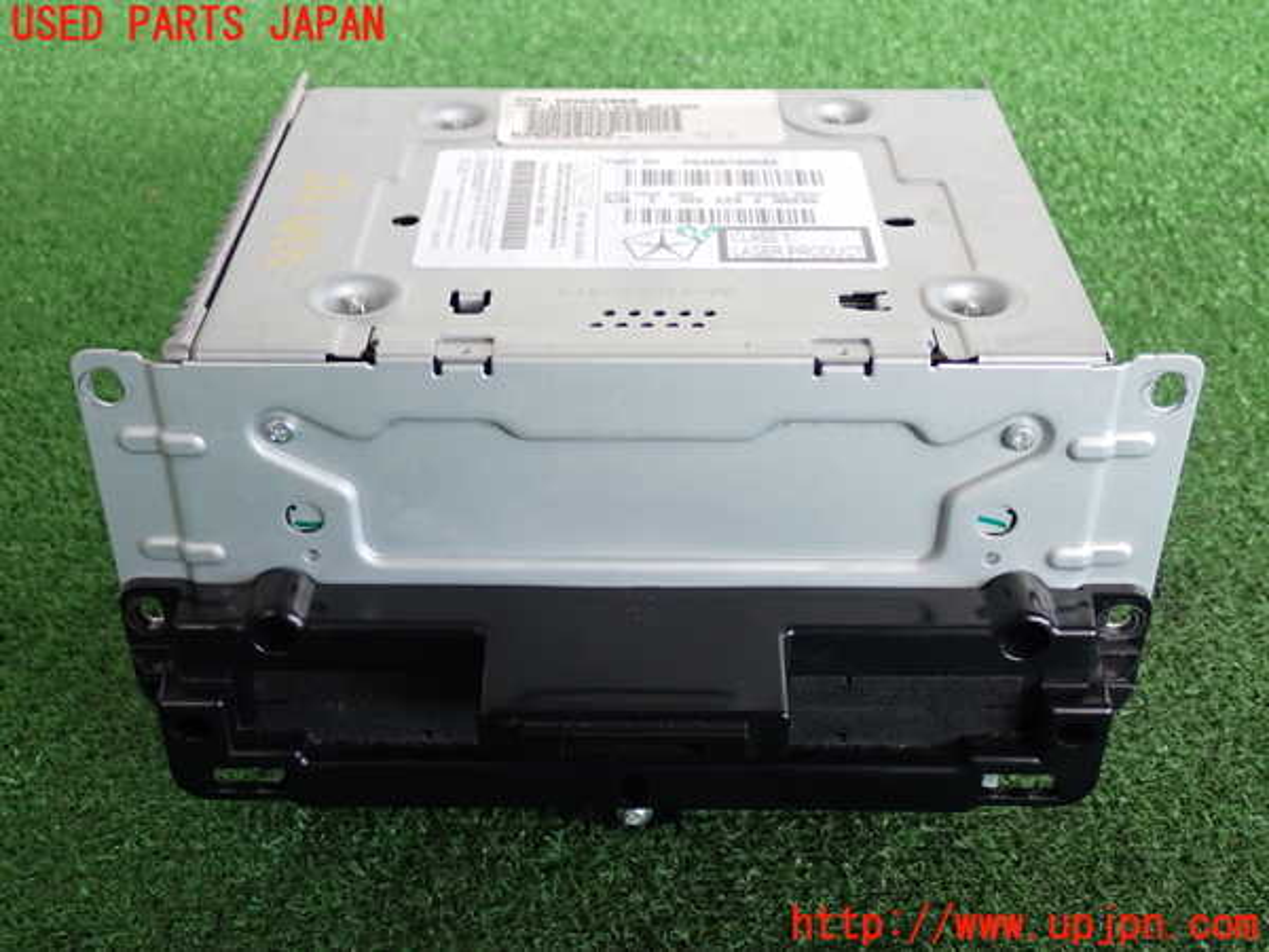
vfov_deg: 32.9
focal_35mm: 44
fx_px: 1613
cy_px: 476
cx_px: 634
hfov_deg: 42.9
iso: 320
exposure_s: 1/40
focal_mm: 7.84
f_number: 2.9
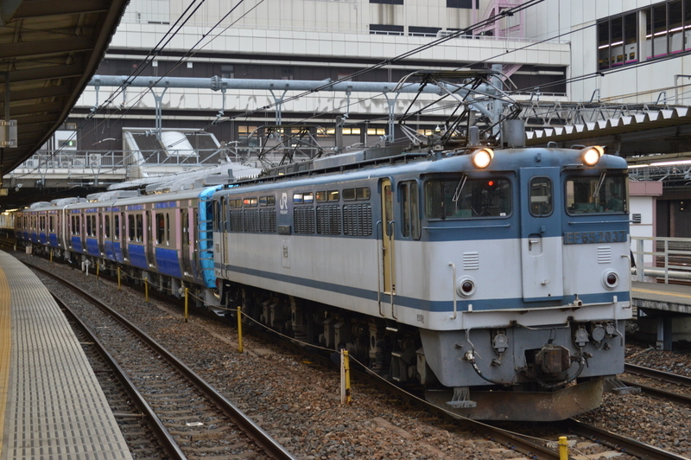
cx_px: 346
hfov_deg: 33.4
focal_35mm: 60
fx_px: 1151
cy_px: 230
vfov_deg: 22.6
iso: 720
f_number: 5.3
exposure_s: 1/60
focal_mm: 40
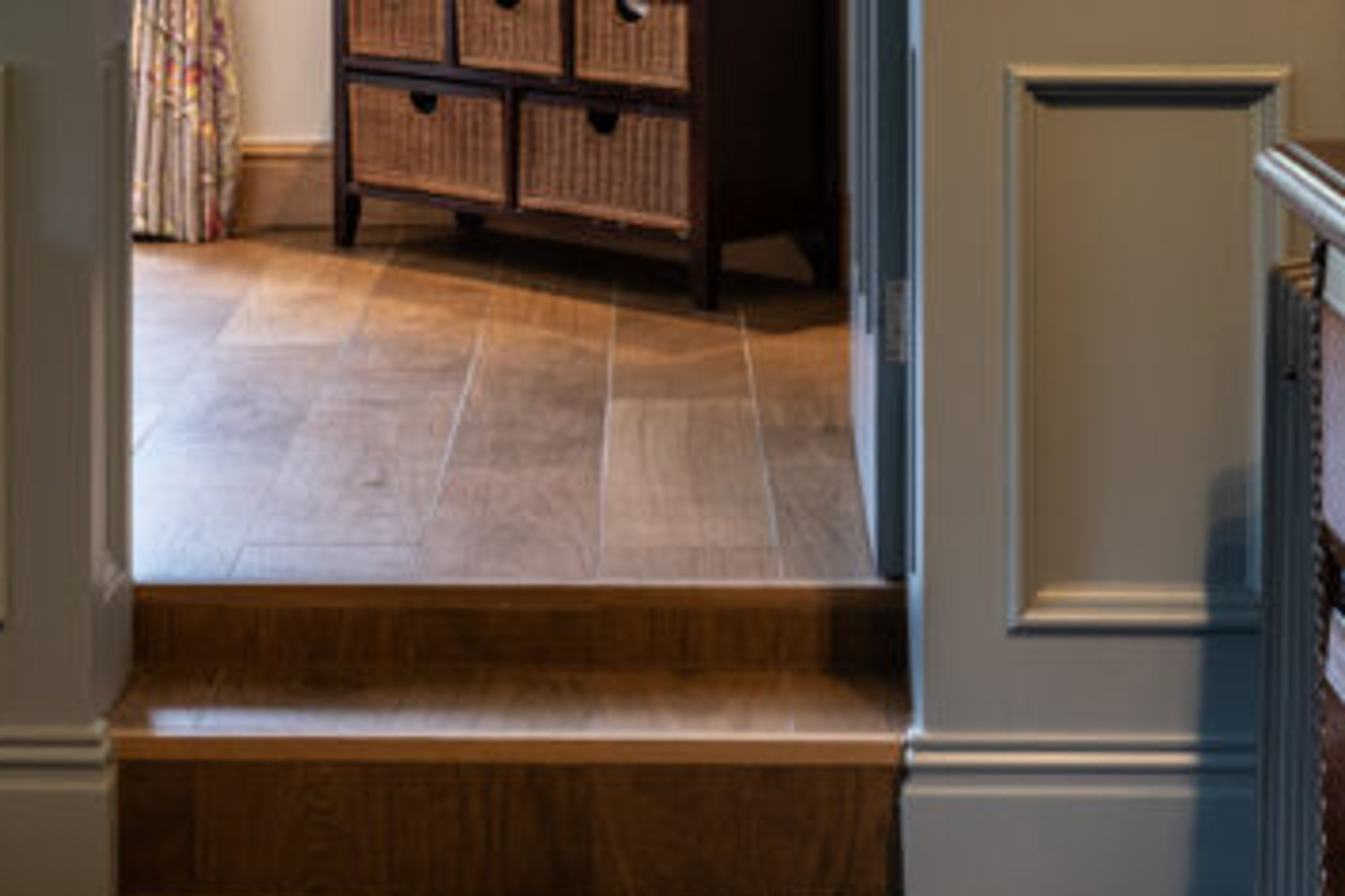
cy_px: -264
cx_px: 521
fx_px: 3288
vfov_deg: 14.9
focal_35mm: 88
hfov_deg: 23.1
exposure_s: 1/2.5
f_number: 8
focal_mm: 30
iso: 400
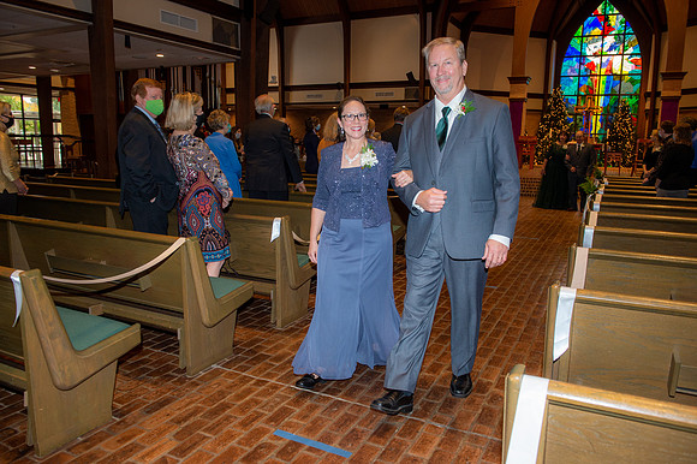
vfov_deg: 46.4
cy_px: 232
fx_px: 542
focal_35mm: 28
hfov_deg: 65.5
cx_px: 348
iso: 1600
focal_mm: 28
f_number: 5.6
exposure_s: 1/125
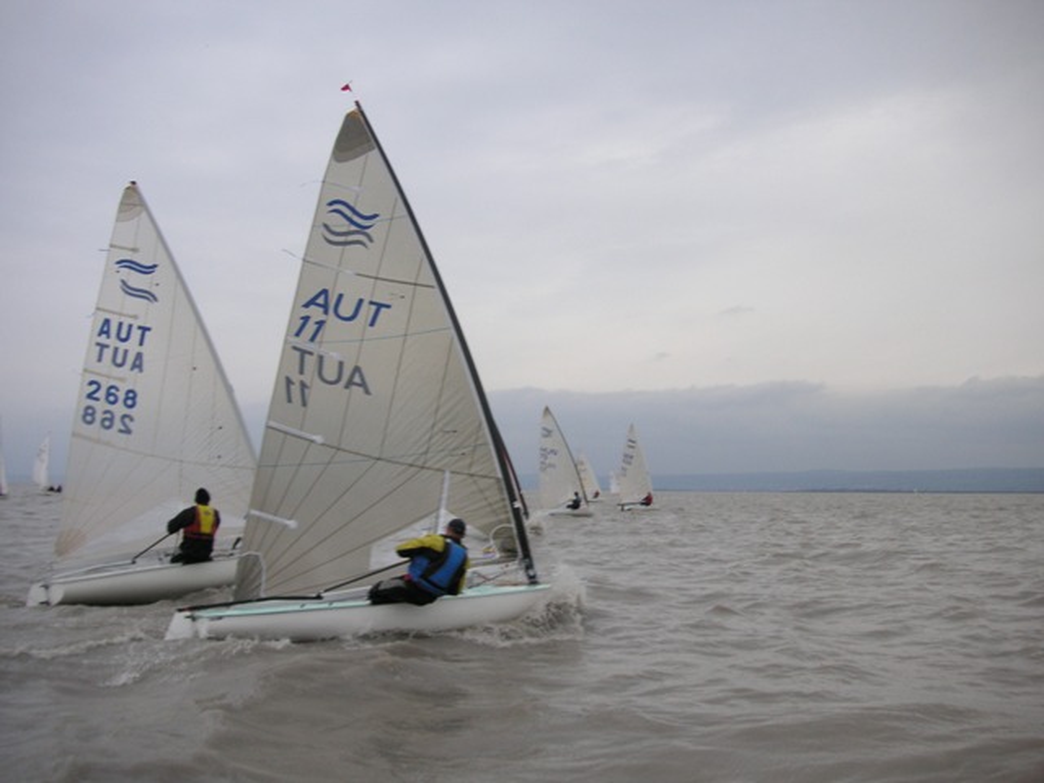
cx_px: 522
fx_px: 1116
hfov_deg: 50.1
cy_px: 392
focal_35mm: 37
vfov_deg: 38.7
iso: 50
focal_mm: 6.1
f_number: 6.7
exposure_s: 1/180
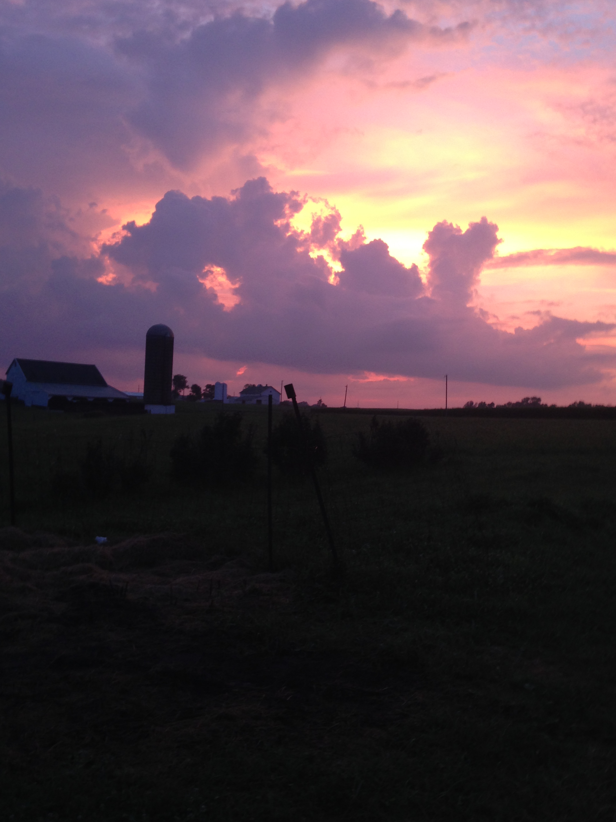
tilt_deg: +5.0
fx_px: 902
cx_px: 344
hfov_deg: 37.7
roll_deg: -1.5
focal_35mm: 38
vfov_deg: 49.0
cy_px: 417
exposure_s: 1/20
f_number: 2.4
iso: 64
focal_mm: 4.12
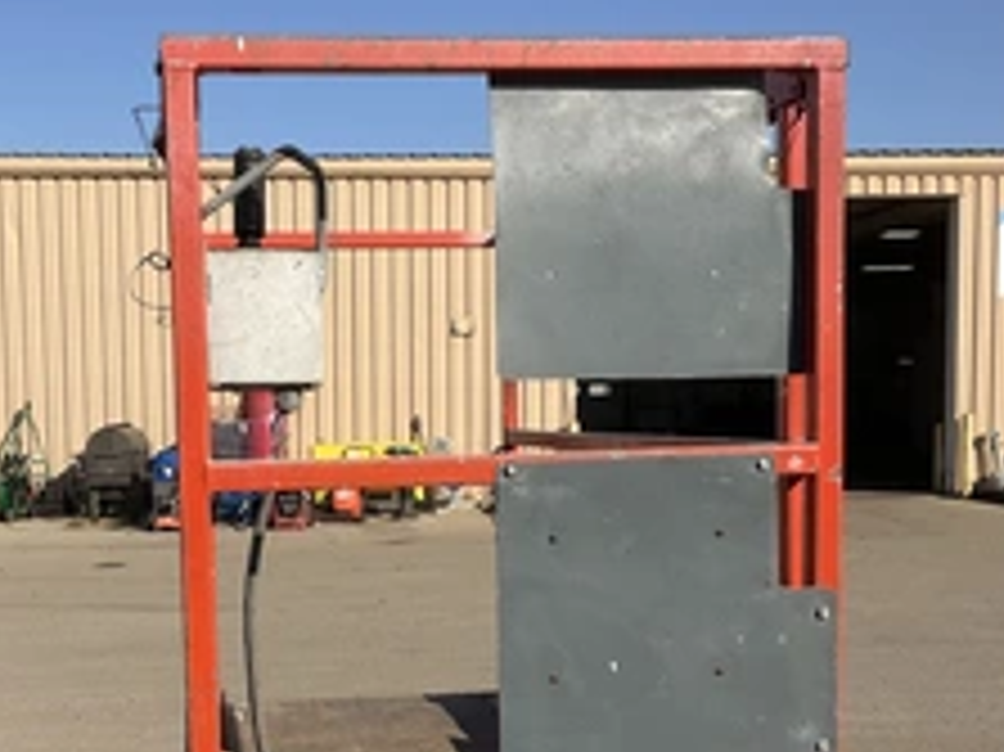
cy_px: 509
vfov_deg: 27.8
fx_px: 1507
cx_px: 387
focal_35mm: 52
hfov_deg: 36.7
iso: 25
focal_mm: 3
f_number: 1.8
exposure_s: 1/2320
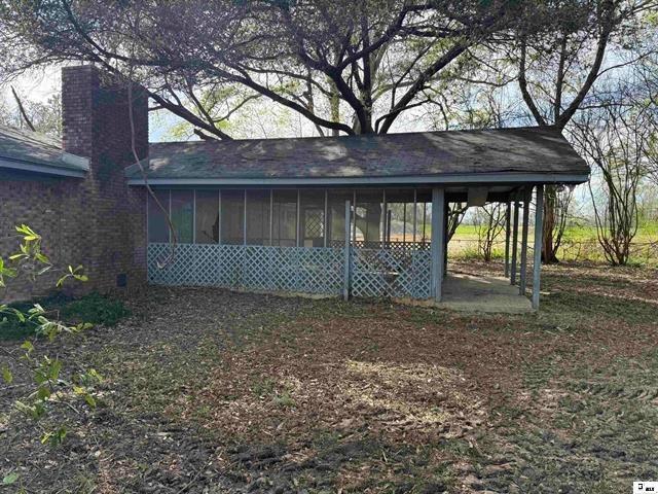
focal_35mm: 24
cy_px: 247
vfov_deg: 56.8
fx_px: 456
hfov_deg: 71.6
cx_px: 329
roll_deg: -0.1
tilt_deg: +0.3
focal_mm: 6.76
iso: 100
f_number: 1.78
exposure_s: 1/1689
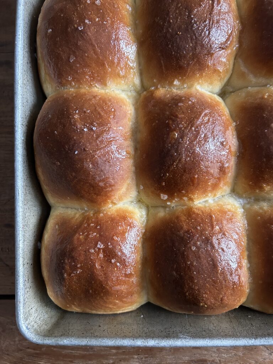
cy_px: 182
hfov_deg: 53.1
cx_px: 136
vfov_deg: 67.3
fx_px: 273
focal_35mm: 26
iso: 500
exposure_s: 1/60
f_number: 1.5
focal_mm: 5.7
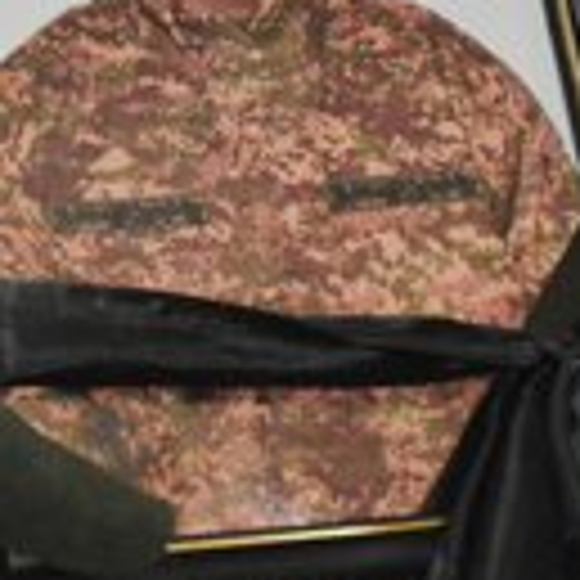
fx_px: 4948
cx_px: 247
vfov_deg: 6.7
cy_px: 25
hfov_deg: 6.7
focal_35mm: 261
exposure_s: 1/60
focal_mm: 66
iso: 4500
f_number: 5
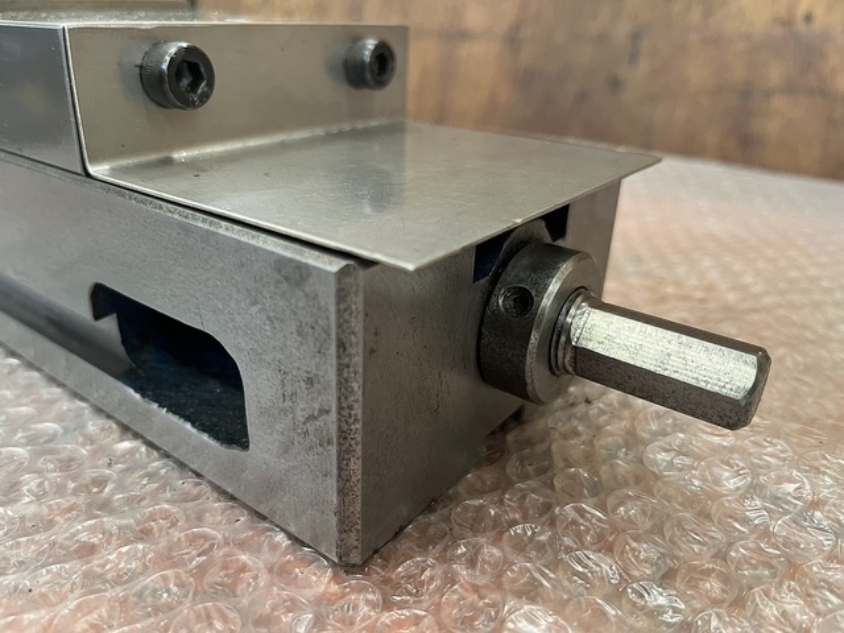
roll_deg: -0.1
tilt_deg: -23.9
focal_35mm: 26
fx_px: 634
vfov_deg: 53.1
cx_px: 422
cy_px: 316
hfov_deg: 67.3
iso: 160
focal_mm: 5.1
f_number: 1.6
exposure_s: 1/50
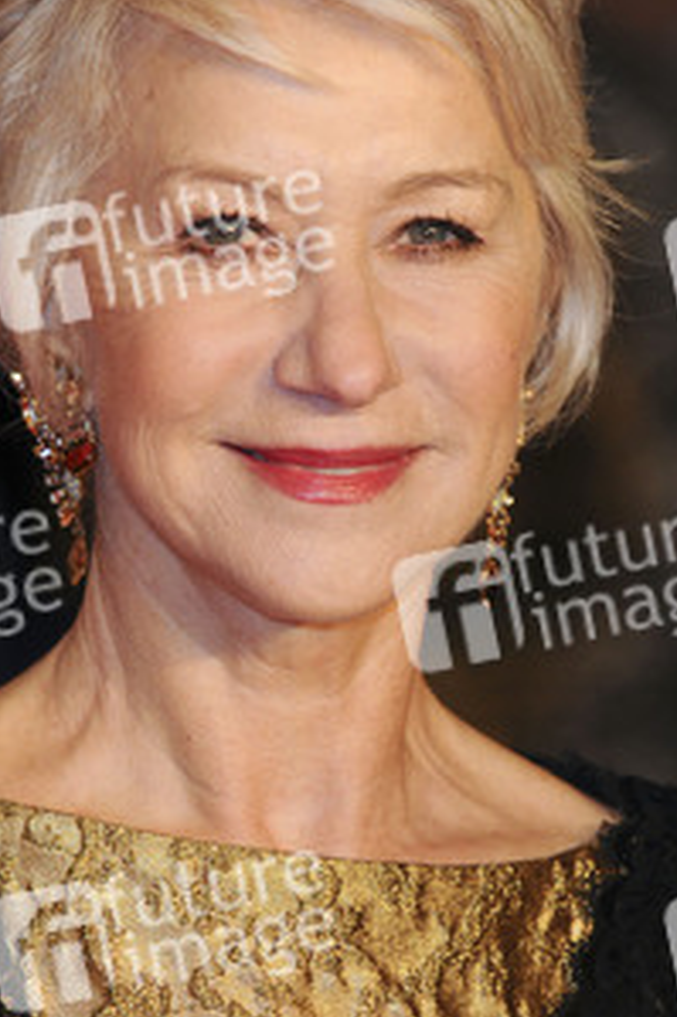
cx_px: 260
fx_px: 9931
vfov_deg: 5.9
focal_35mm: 352
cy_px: 422
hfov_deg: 3.9
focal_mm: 175
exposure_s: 1/200
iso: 500
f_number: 4
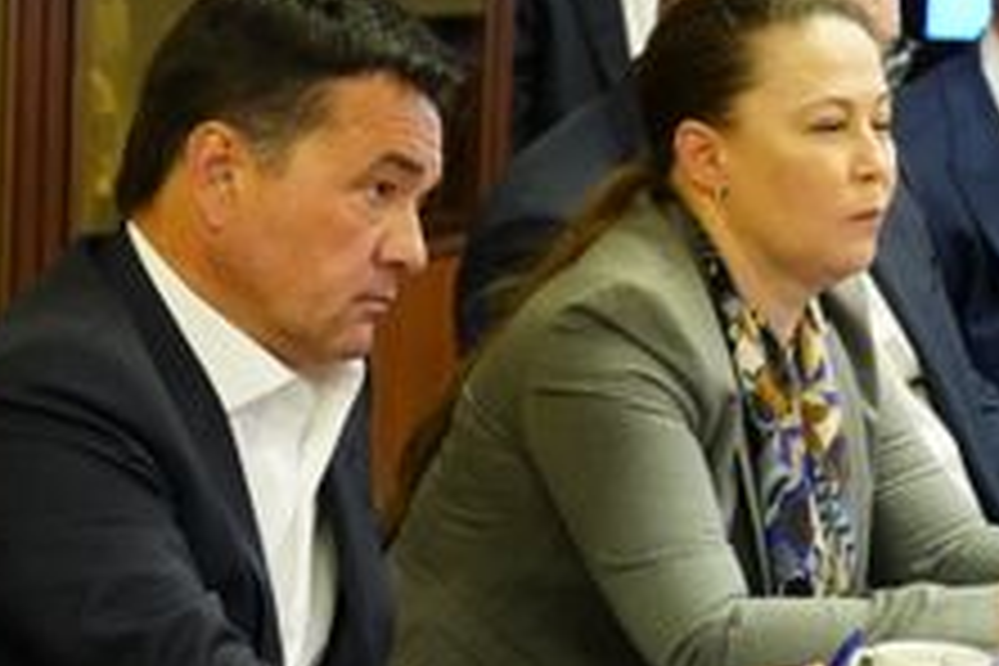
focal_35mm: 220
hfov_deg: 9.3
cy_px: 657
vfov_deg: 6.2
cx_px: 713
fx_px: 6105
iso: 2500
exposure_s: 1/80
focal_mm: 70
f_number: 5
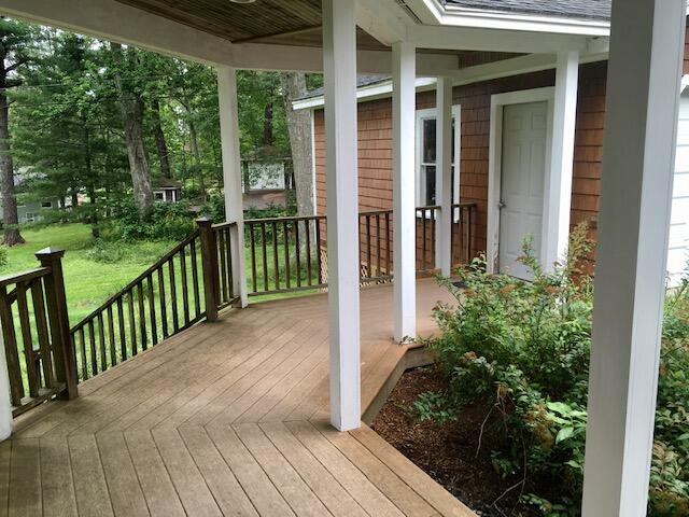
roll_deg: +1.6
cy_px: 258
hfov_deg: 61.7
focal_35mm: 29
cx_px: 344
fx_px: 577
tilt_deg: -9.0
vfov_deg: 48.2
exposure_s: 1/120
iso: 25
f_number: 2.2
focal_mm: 4.15
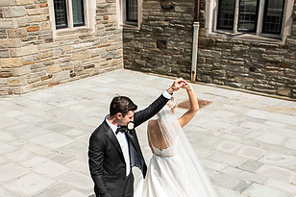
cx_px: 141
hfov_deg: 40.4
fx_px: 403
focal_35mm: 49
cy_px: 178
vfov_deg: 26.5
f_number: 4
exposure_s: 1/4000
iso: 640
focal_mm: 26
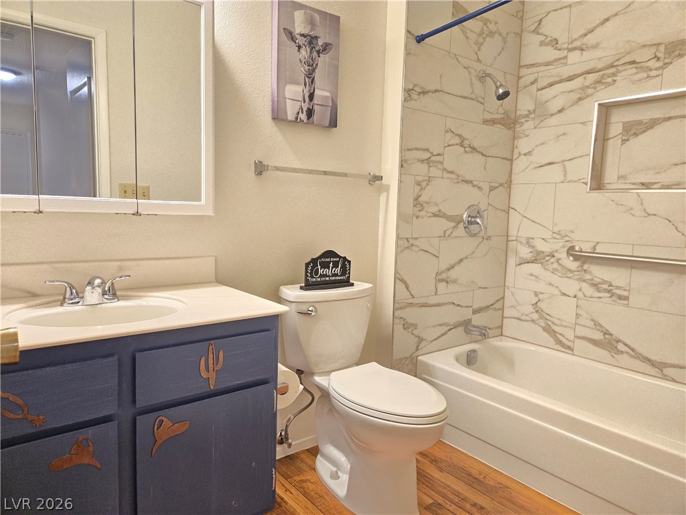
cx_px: 343
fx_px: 456
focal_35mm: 23
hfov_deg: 73.9
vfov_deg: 58.9
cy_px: 258
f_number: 1.8
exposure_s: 1/120
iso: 640
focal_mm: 5.4
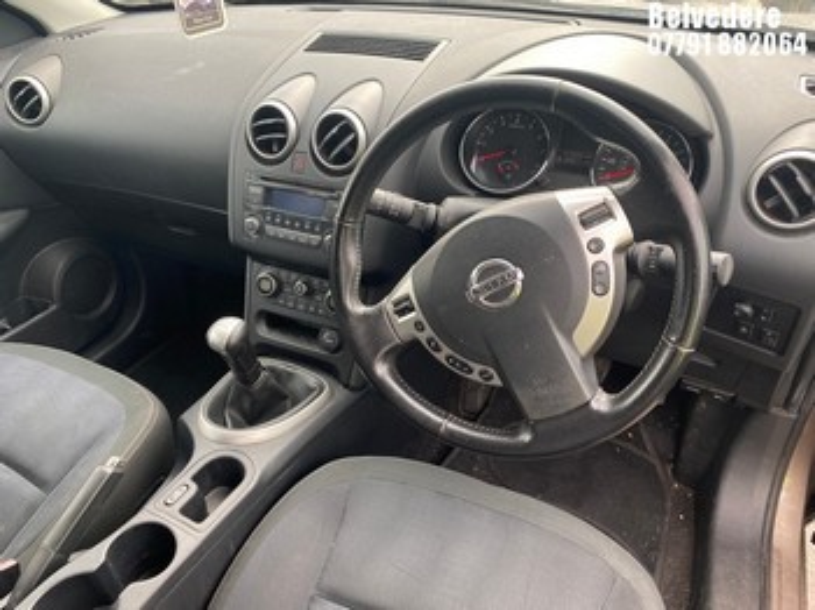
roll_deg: +3.1
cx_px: 408
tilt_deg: -36.6
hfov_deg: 67.3
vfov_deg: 53.0
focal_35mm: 26
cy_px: 305
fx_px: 612
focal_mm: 4.25
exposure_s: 1/121
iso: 64
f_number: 1.8
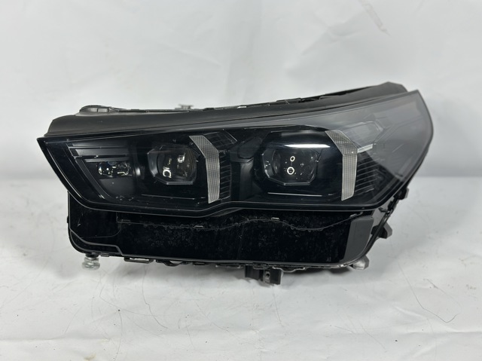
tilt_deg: -27.8
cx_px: 241
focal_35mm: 48
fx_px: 668
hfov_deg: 39.7
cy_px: 180
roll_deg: +0.3
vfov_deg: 30.2
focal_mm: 6.86
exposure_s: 1/100
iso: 125
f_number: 1.78
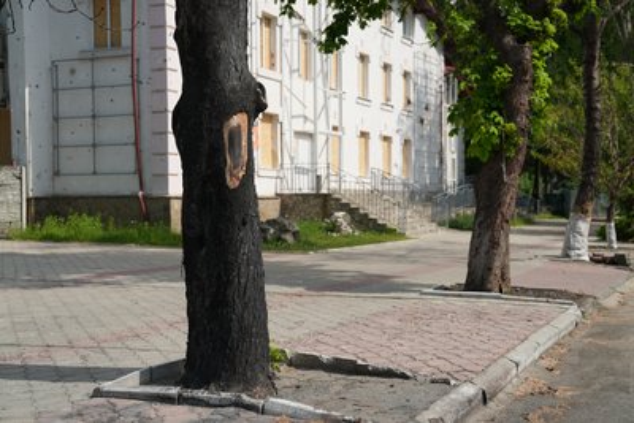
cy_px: 212
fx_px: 863
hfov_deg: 40.3
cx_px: 317
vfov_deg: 27.5
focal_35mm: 49
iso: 80
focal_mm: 49
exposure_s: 1/160
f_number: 4
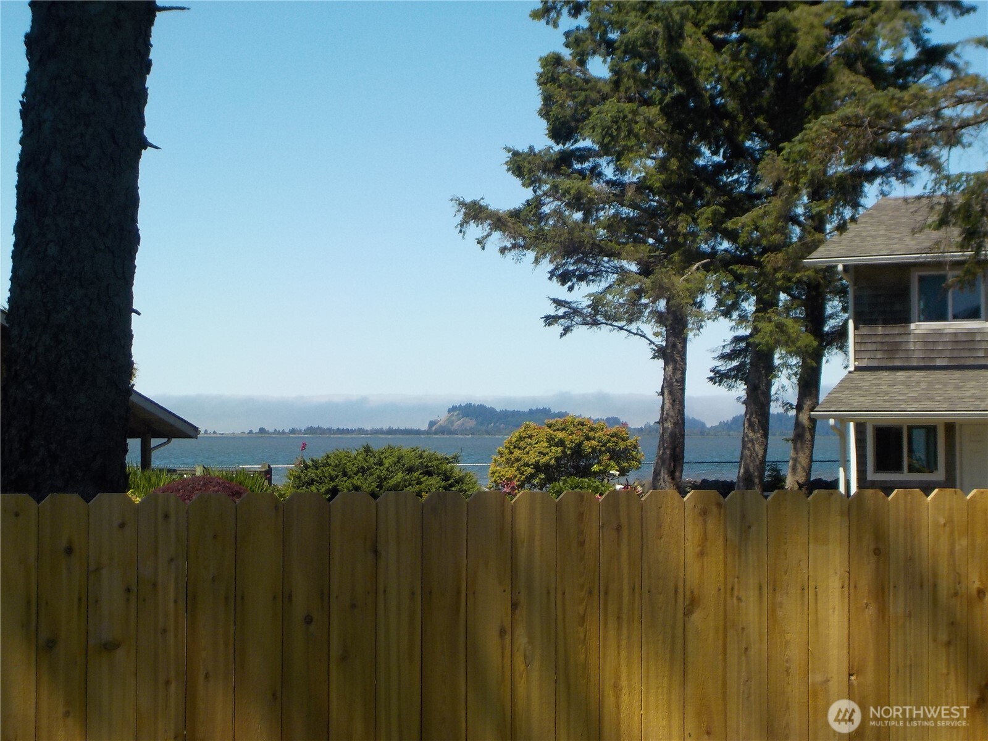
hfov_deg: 27.4
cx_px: 494
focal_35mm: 71
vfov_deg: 20.7
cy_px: 370
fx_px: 2026
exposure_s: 1/800
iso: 125
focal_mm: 9.7
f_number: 5.3
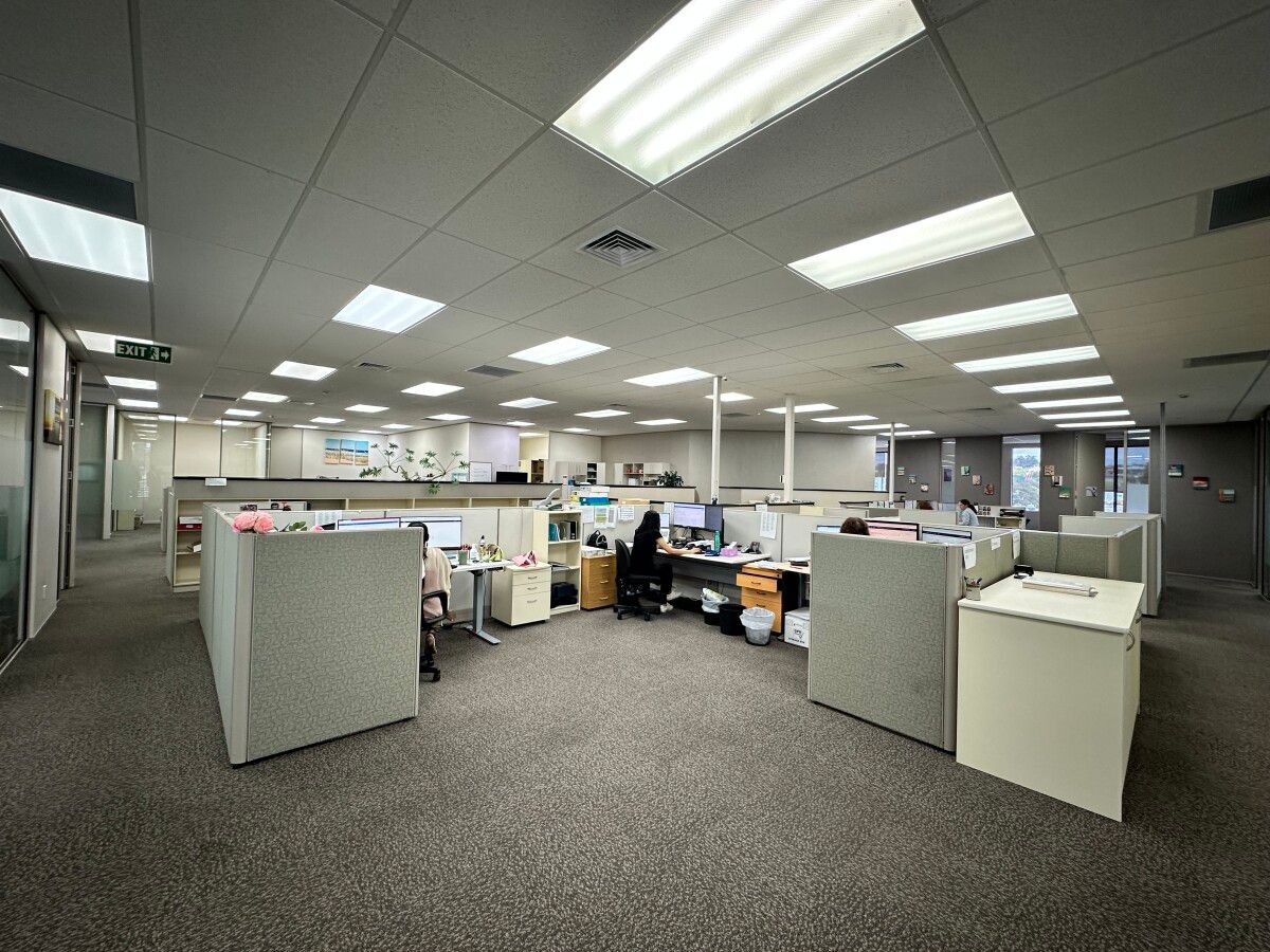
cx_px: 635
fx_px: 514
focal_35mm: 14
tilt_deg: +1.3
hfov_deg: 102.1
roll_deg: -1.6
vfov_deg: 85.7
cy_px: 476
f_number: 2.2
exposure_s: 1/100
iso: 160
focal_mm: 2.22
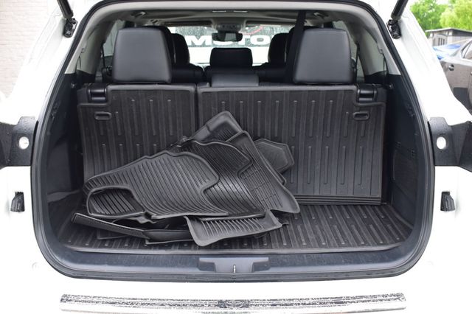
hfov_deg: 49.6
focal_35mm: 39
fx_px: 511
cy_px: 157
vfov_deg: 34.2
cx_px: 236
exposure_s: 1/15
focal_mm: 26
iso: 720
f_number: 6.3
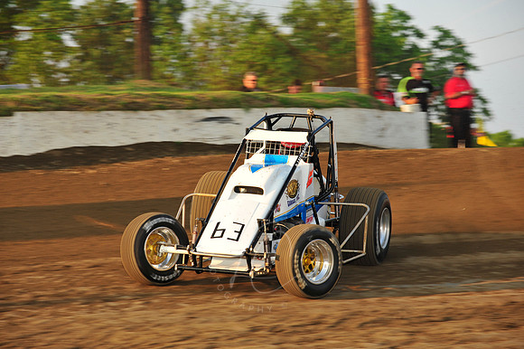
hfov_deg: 13.3
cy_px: 174
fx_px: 2255
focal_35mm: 155
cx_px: 262
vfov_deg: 8.8
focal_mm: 155
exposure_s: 1/320
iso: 400
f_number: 8
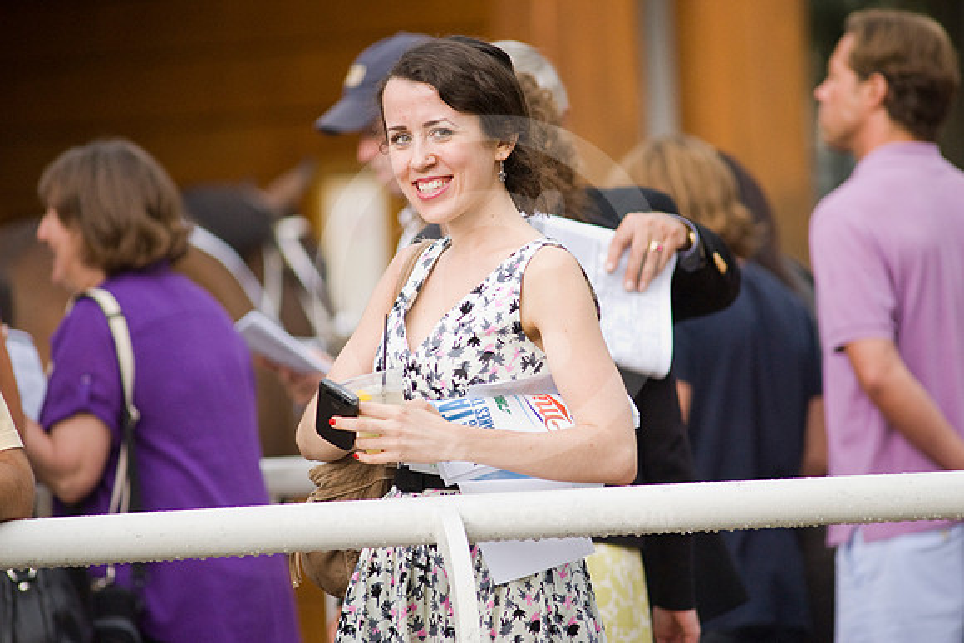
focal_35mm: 300
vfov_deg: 4.6
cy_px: 322
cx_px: 482
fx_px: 8035
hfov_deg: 6.9
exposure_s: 1/1600
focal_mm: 300
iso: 3200
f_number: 4
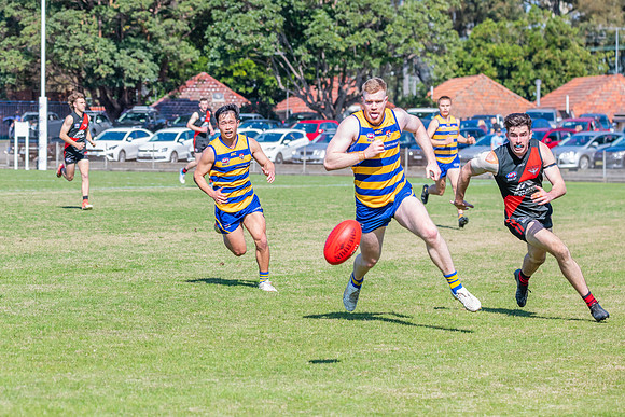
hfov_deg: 11.0
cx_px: 239
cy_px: 175
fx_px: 3233
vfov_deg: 7.4
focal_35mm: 186
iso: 800
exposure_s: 1/1600
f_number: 8
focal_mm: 150
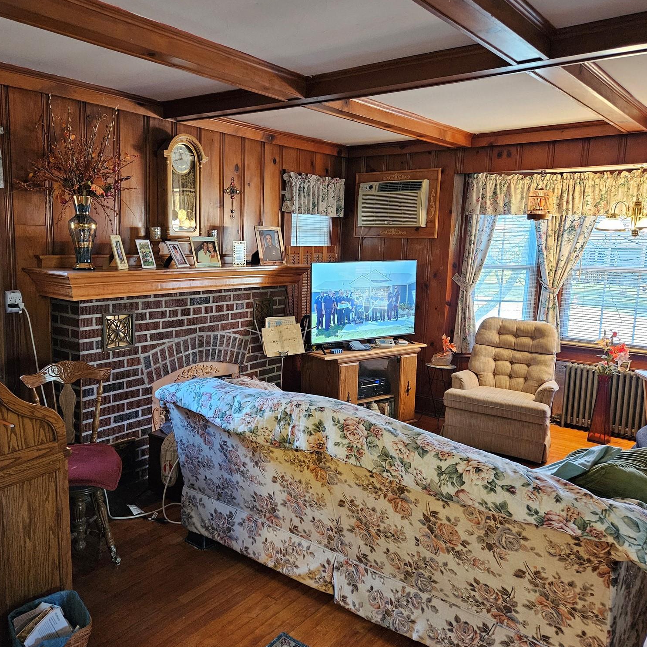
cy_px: 329
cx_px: 282
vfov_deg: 57.3
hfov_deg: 57.1
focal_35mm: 28
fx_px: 592
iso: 800
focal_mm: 5.4
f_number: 1.8
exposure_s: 1/120
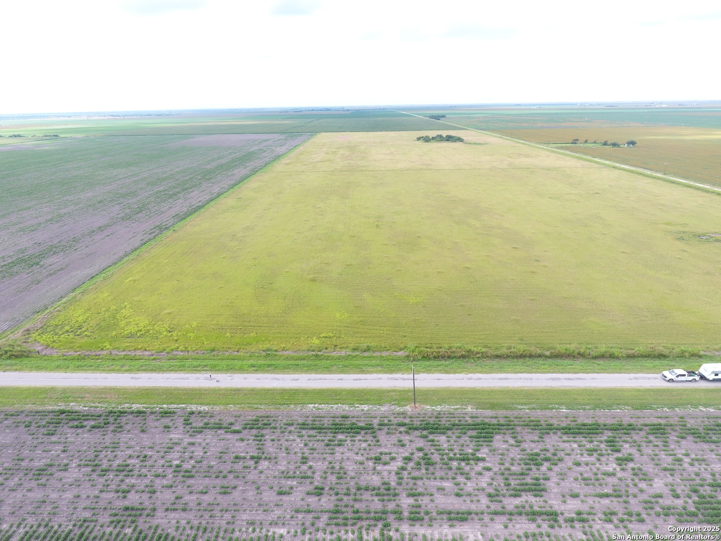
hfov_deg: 81.7
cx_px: 360
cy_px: 270
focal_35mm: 20
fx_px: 417
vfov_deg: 66.0
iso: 100
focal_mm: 3.61
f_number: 2.8
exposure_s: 1/208
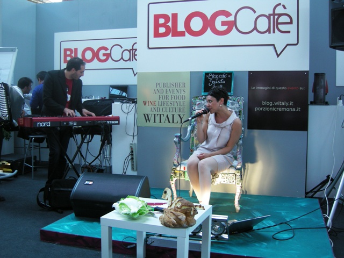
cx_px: 172
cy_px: 129
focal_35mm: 41
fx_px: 407
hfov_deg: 45.8
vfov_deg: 35.1
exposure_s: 1/53.2
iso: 105
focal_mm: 8.5
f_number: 2.9
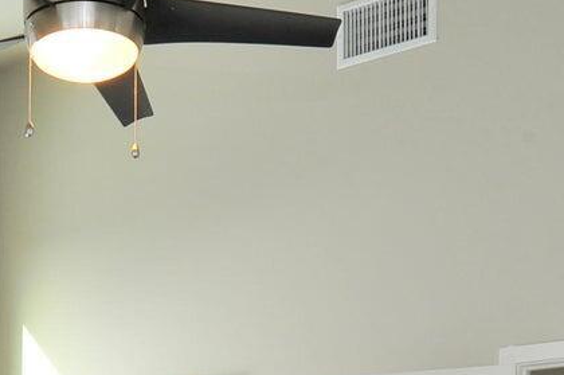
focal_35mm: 66
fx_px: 1033
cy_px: 581
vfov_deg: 18.1
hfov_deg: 29.9
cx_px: 126
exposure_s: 1/40
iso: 640
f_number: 11
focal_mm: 18
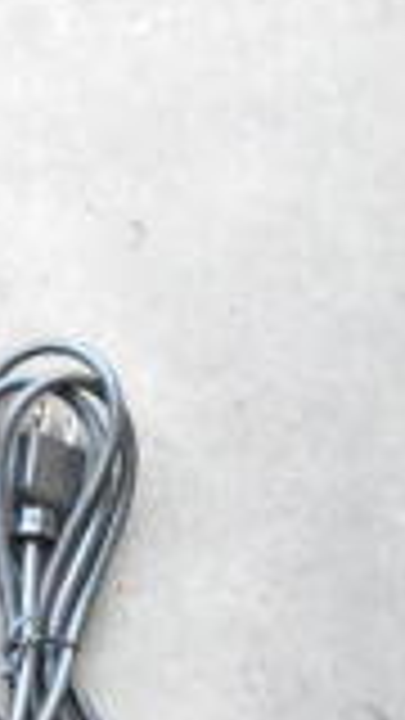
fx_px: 3436
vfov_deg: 11.9
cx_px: -846
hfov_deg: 6.2
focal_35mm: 180
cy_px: 488
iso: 1600
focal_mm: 30
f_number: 5.6
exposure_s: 1/125
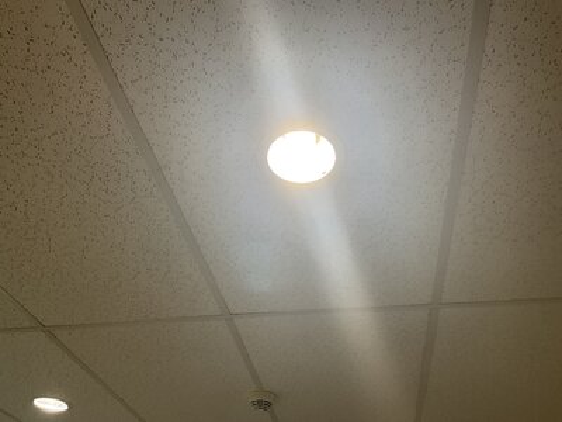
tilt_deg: +41.6
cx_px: 281
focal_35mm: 29
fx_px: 471
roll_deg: -3.5
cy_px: 211
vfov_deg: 48.2
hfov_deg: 61.7
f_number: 1.8
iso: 100
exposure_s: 1/50
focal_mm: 3
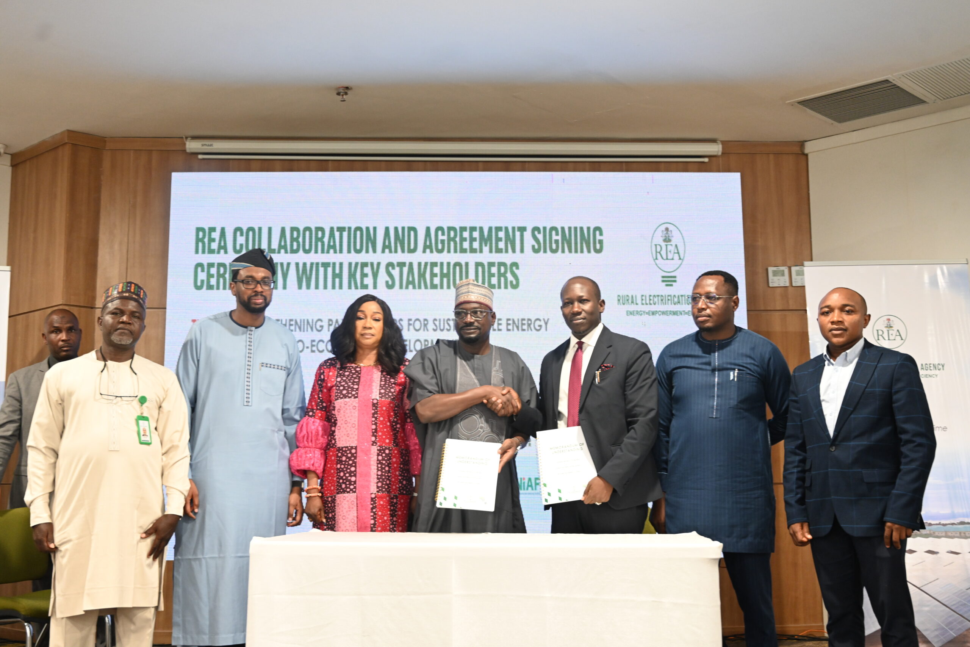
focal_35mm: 40
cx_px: 485
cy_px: 324
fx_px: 1078
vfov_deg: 33.4
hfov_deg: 48.5
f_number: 4
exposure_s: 1/40
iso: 2000
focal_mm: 40
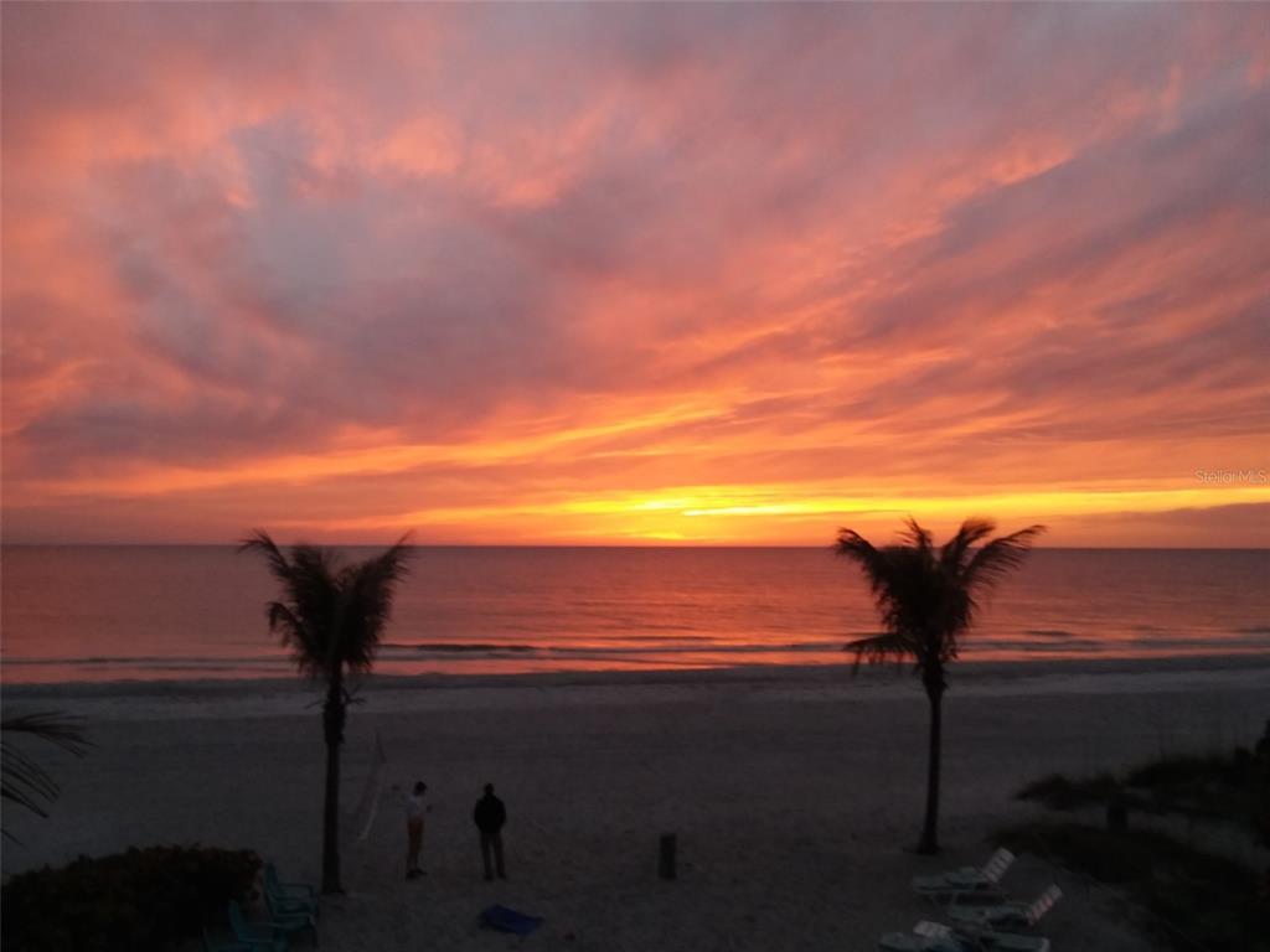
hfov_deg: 61.7
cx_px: 635
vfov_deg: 48.2
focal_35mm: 29
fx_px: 1064
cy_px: 476
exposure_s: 1/30
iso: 40
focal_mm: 2.47
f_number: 1.9
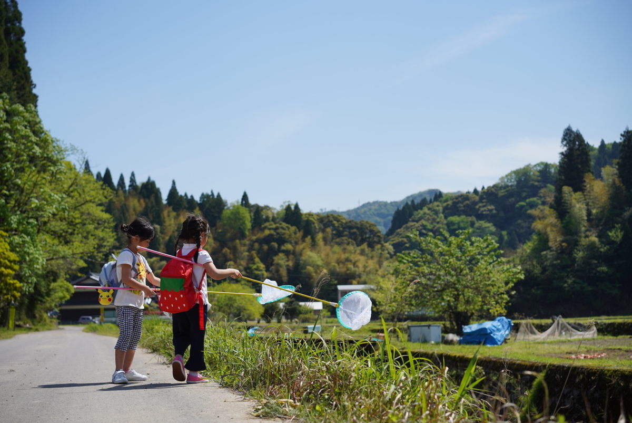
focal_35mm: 55
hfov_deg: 36.2
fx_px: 966
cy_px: 212
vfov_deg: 24.7
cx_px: 316
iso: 100
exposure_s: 1/1250
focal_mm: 55
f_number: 4
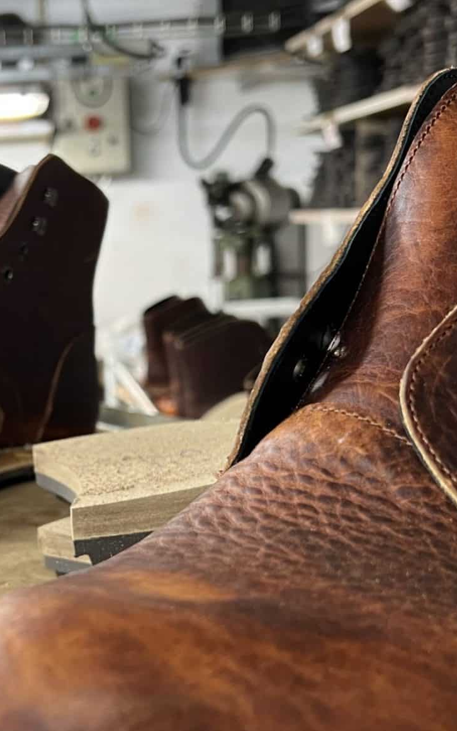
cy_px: 395
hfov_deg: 22.5
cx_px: 36
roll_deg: +3.1
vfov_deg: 36.3
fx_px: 1116
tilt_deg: -8.8
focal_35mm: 56
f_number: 1.5
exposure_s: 1/50
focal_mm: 5.7
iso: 80
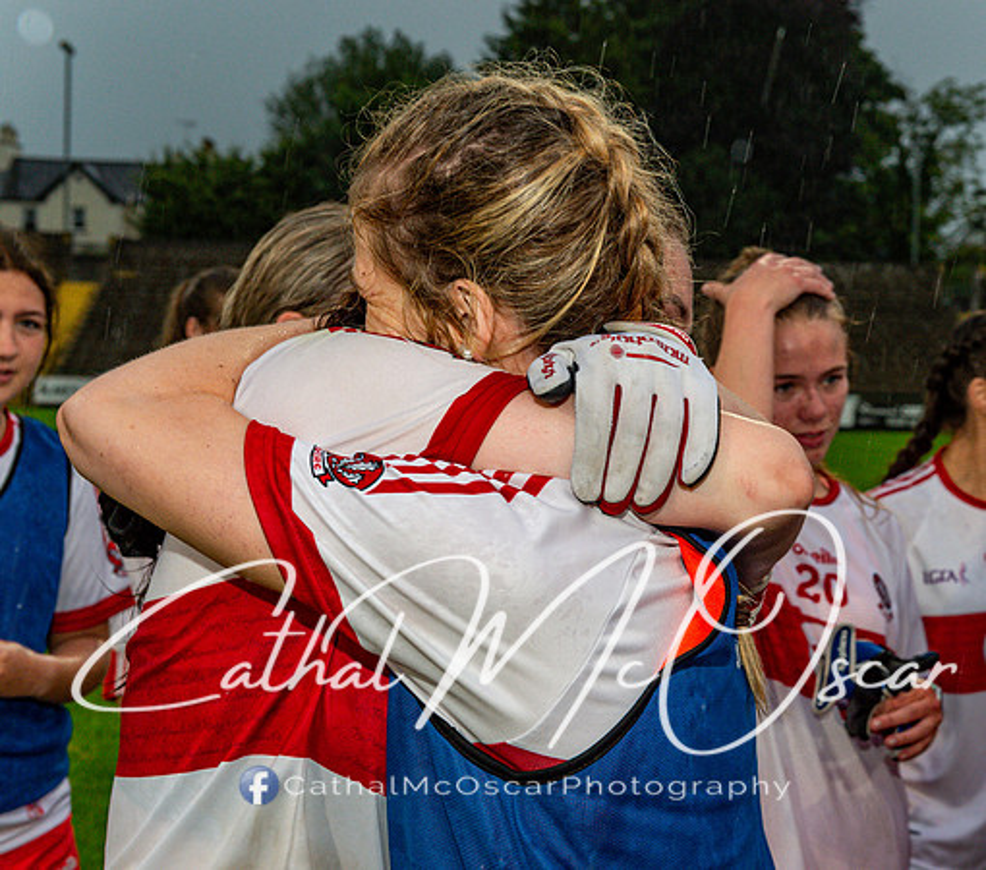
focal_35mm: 67
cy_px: 435
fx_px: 2033
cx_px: 654
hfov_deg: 27.1
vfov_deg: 24.2
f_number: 5
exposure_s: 1/200
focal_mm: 56
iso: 1600
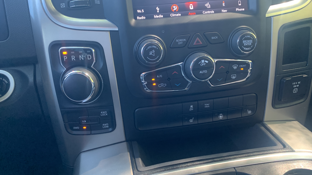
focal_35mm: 30
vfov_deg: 38.9
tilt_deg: -23.6
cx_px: 157
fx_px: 248
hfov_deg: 64.3
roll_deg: +5.5
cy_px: 90
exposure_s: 1/60
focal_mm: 4.25
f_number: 1.8
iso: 200
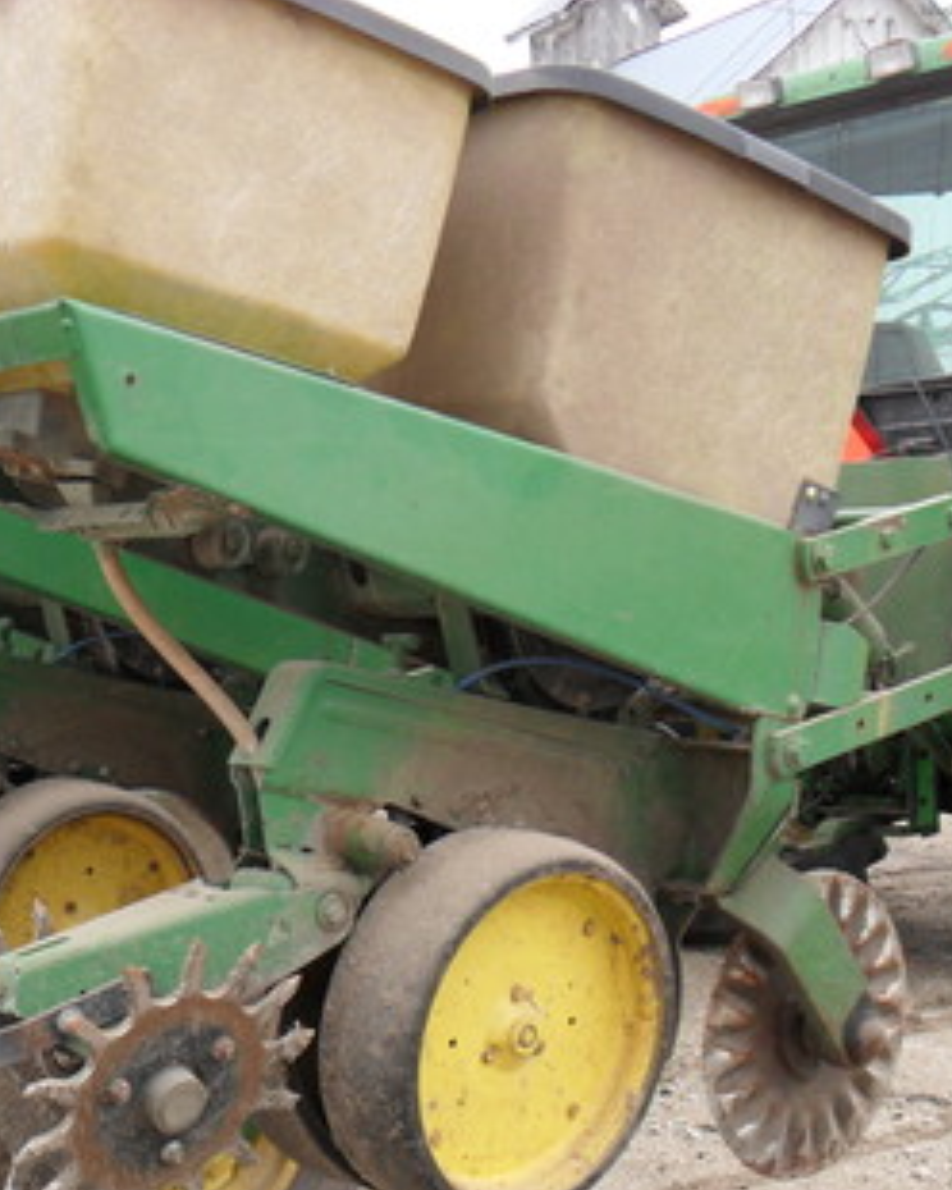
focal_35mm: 60
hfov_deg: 24.3
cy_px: 775
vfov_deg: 31.3
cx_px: 19
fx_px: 2113
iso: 80
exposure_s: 1/180
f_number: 3
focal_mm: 6.3
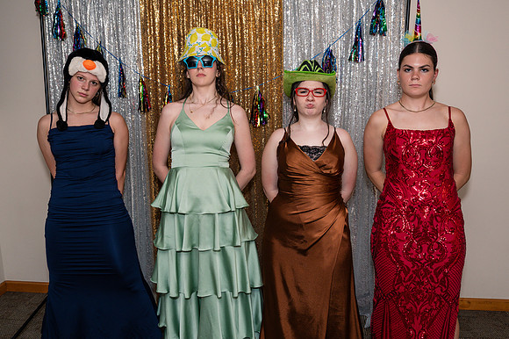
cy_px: 194
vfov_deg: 38.1
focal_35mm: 35
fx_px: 490
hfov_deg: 54.9
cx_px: 251
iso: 400
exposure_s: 1/250
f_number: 4
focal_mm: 30
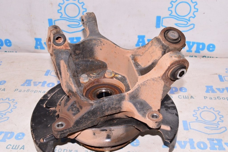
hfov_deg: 45.0
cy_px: 76
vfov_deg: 30.8
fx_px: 275
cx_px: 114
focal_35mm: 44
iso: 1600
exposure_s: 1/125
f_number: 8
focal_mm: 29
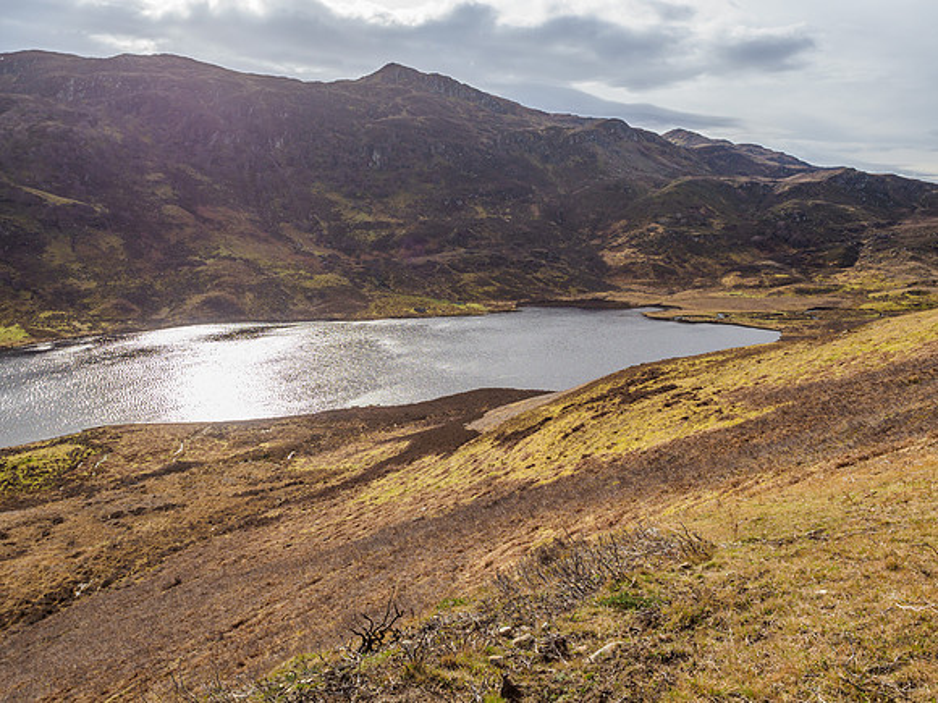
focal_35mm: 24
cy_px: 352
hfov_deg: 71.6
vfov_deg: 56.8
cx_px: 469
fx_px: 650
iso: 200
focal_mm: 12
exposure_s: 1/320
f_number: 7.1
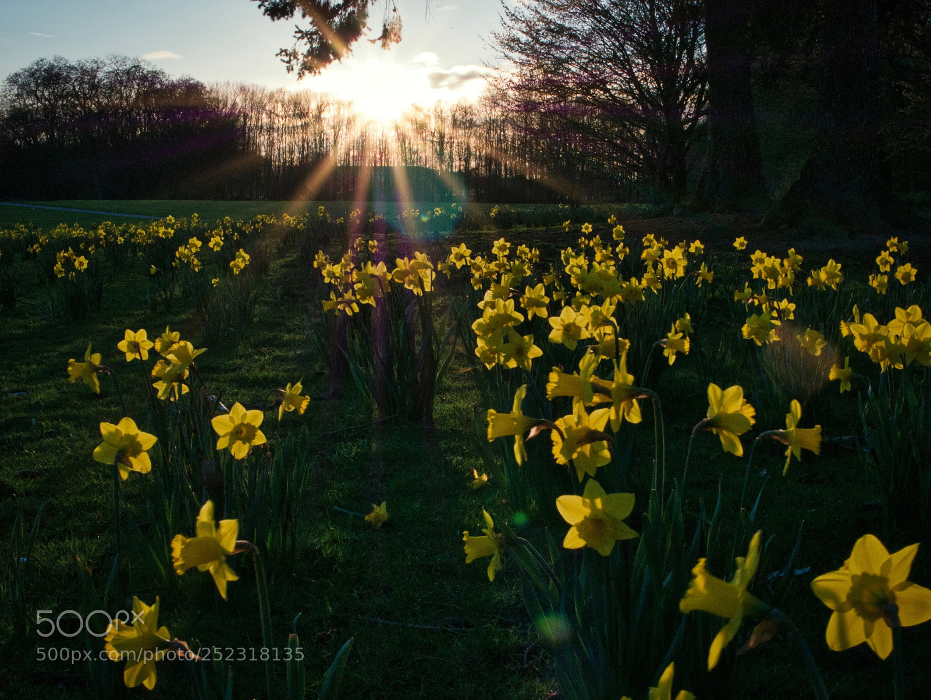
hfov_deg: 38.2
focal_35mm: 50
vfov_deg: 29.2
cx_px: 466
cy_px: 350
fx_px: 1346
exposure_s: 8
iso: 640
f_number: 22
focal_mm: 25
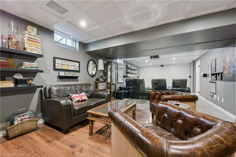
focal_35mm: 14
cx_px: 118
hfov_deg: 104.3
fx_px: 92
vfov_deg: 81.2
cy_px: 78
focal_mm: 14
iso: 200
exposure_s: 1/2.5
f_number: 8
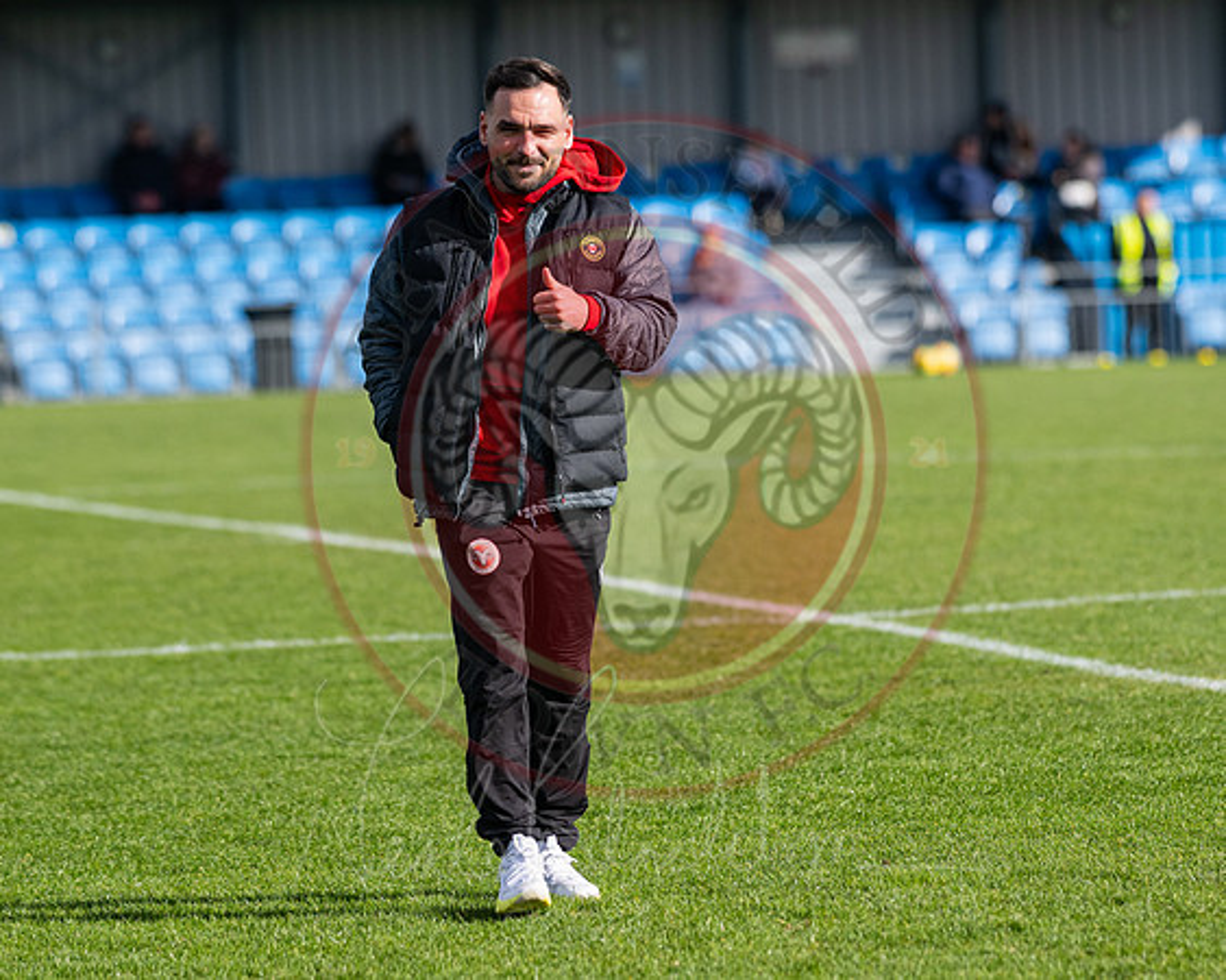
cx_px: 675
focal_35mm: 260
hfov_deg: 7.4
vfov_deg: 5.9
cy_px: 528
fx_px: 9440
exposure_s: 1/5000
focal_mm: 135
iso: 200
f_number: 2.5
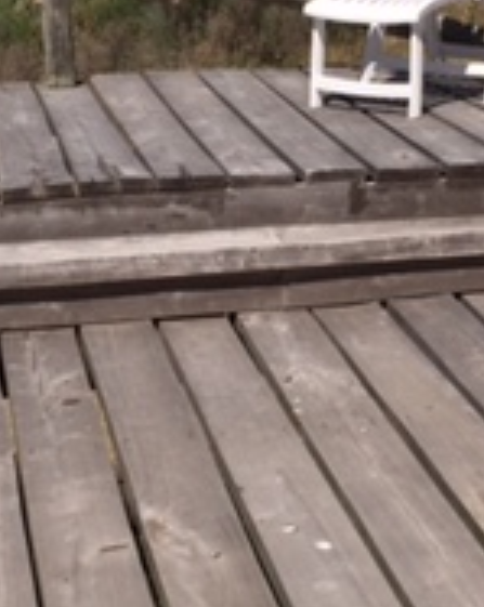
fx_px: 1741
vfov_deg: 19.7
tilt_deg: -15.8
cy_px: 204
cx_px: 354
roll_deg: +0.3
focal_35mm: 97
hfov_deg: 15.8
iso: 32
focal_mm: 4.15
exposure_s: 1/4405
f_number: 2.2
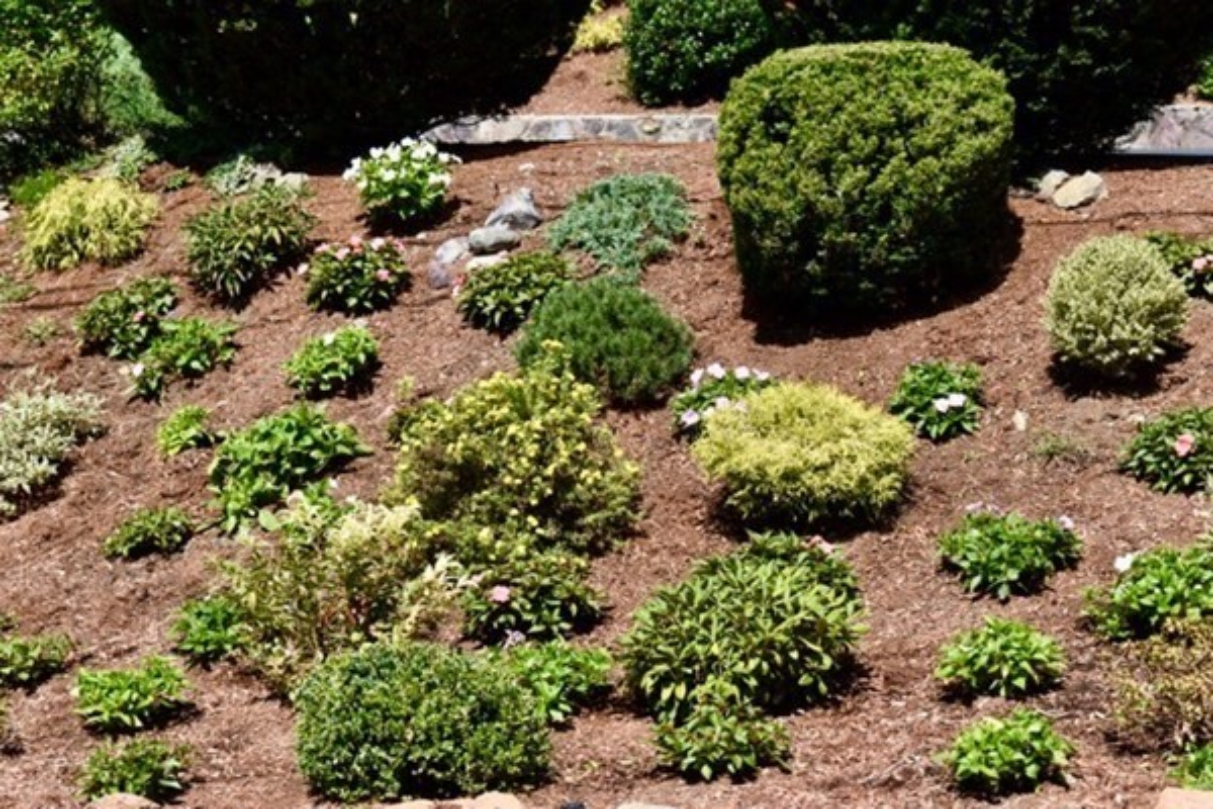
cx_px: 606
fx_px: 2780
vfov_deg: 16.6
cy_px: 404
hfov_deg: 24.6
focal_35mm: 82
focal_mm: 55
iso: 125
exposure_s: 1/250
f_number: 8
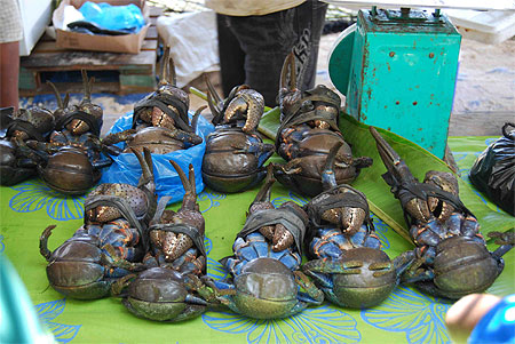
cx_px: 258
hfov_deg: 37.8
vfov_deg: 25.8
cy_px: 172
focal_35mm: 52
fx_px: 752
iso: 400
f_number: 4.8
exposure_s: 1/25
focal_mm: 35
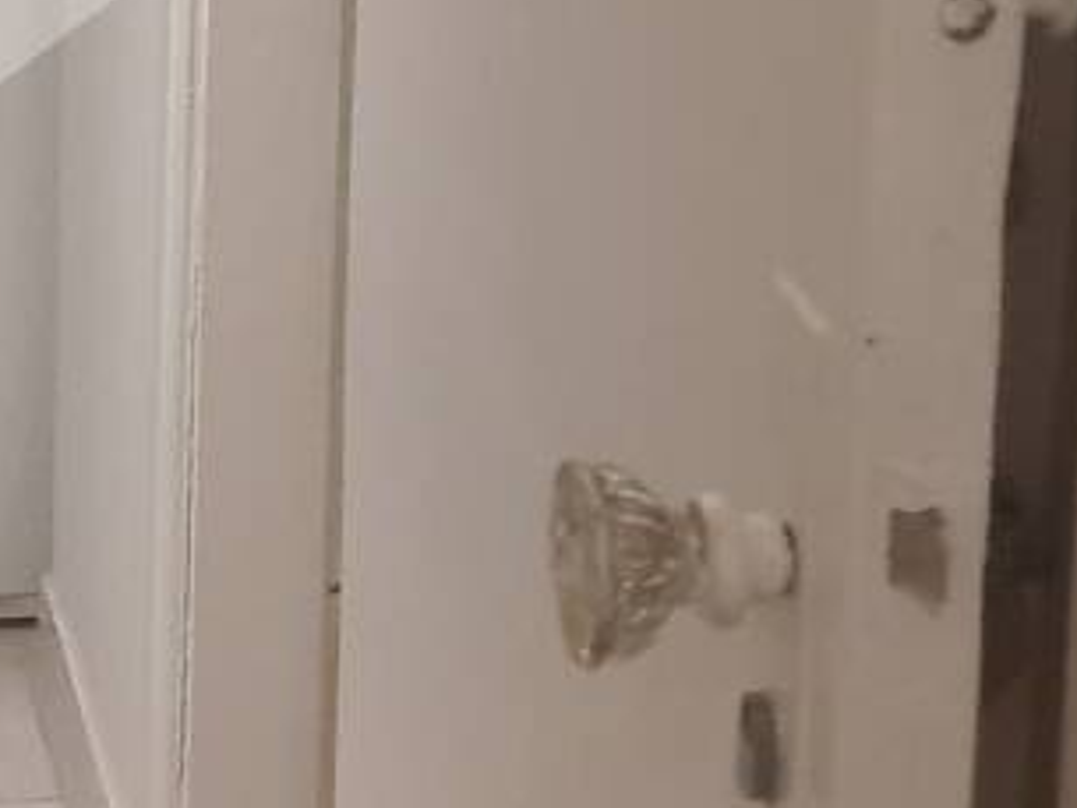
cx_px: -230
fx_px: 3673
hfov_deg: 16.0
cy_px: -212
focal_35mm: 118
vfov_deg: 12.2
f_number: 2
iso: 320
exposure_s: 1/40
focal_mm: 4.6
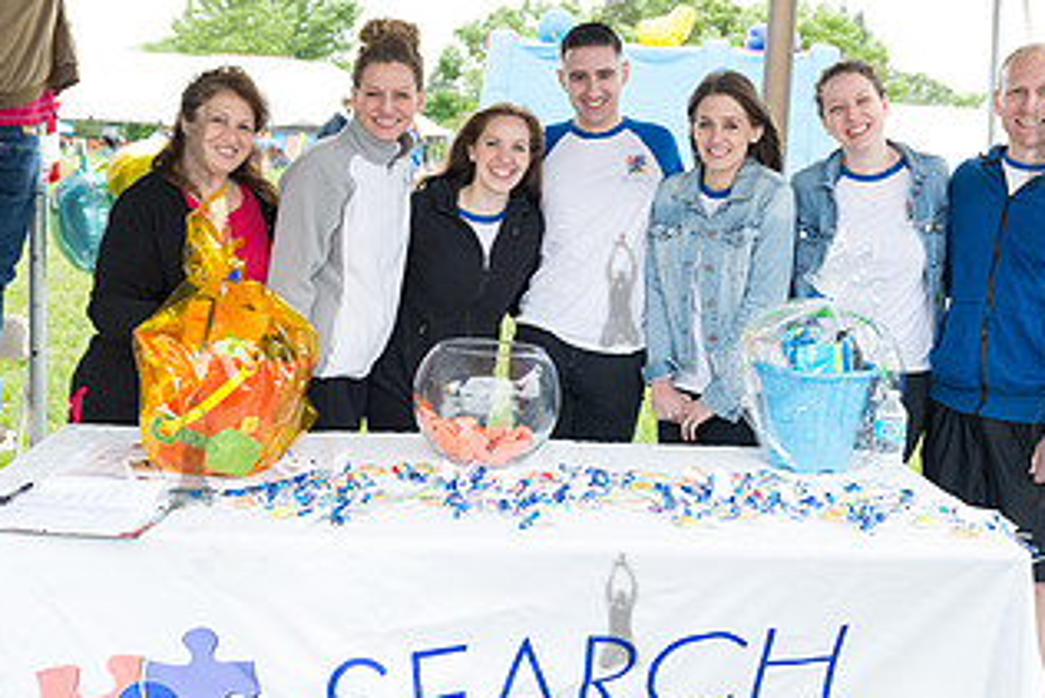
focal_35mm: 44
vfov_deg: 30.5
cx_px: 618
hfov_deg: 44.3
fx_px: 1278
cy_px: 289
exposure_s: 1/250
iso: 200
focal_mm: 24
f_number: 4
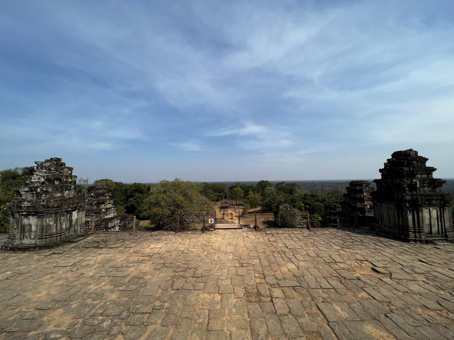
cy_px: 170
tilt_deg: +3.3
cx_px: 227
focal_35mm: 13
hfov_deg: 106.2
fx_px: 170
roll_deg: +1.3
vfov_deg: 89.9
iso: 32
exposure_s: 1/2137
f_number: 1.8
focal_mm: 1.57
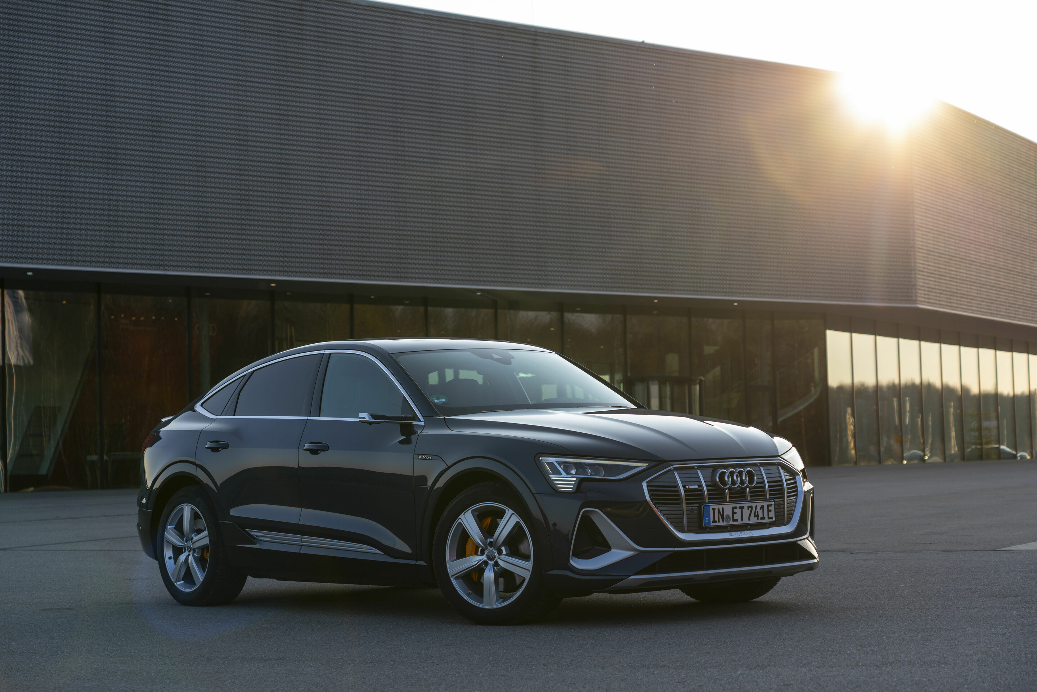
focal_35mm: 70
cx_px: 518
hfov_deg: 28.8
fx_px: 2017
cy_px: 346
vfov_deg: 19.5
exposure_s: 1/320
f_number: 5
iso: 80
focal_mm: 70
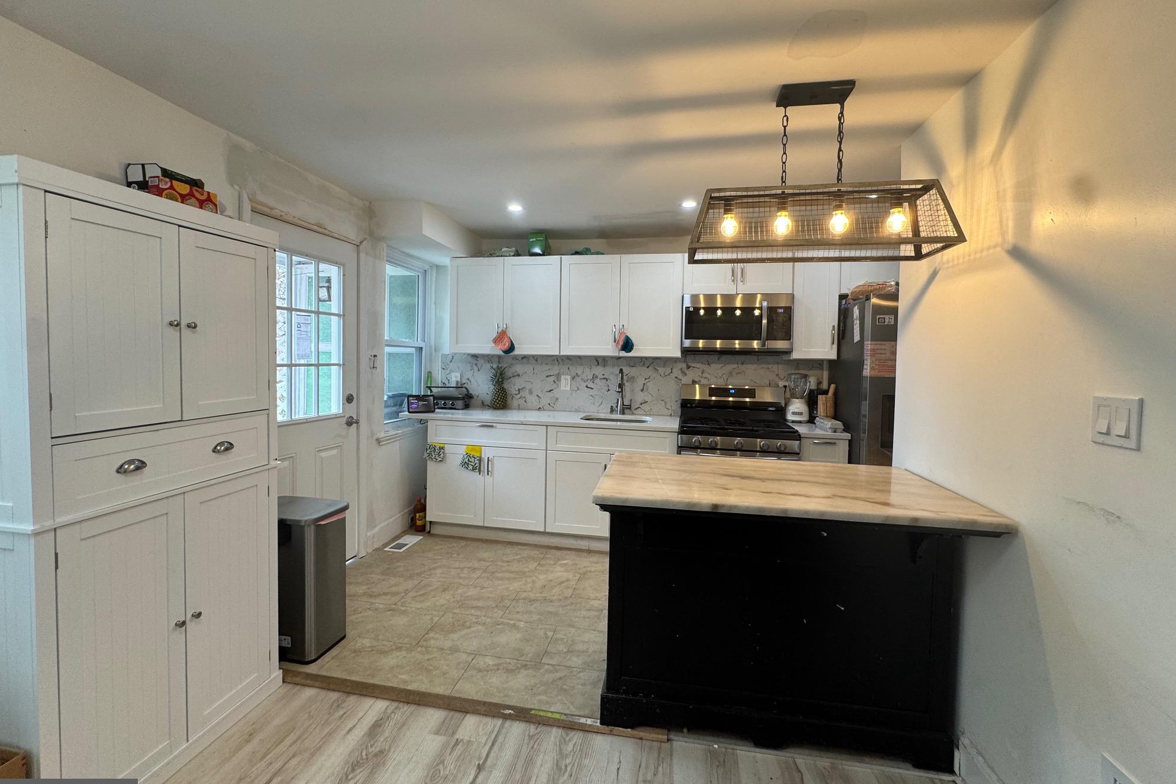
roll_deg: -1.1
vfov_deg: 77.3
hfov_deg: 100.4
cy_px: 373
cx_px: 596
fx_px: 490
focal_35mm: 15
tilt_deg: -2.6
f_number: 2.2
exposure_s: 1/120
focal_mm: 2.22
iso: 100
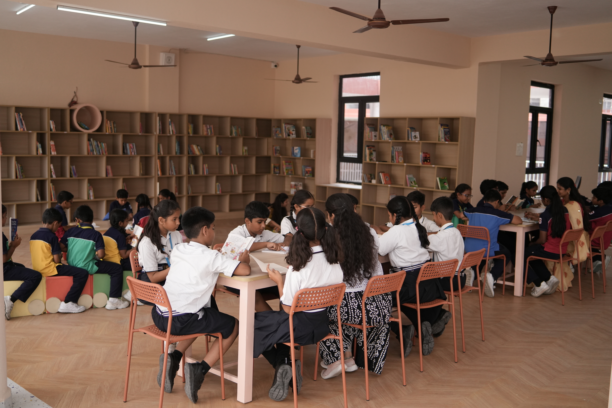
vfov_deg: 37.9
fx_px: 595
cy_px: 204
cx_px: 306
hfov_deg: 54.4
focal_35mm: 35
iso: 640
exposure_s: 1/1600
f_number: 2.8
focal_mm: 35
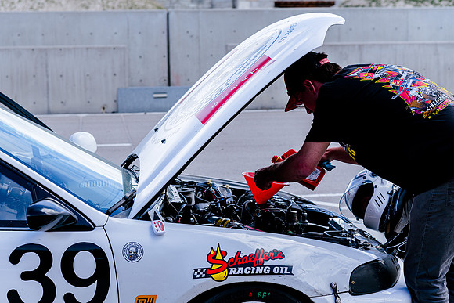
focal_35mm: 86
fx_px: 1085
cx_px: 227
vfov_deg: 15.9
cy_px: 152
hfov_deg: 23.6
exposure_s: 1/500
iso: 125
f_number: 6.3
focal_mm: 86
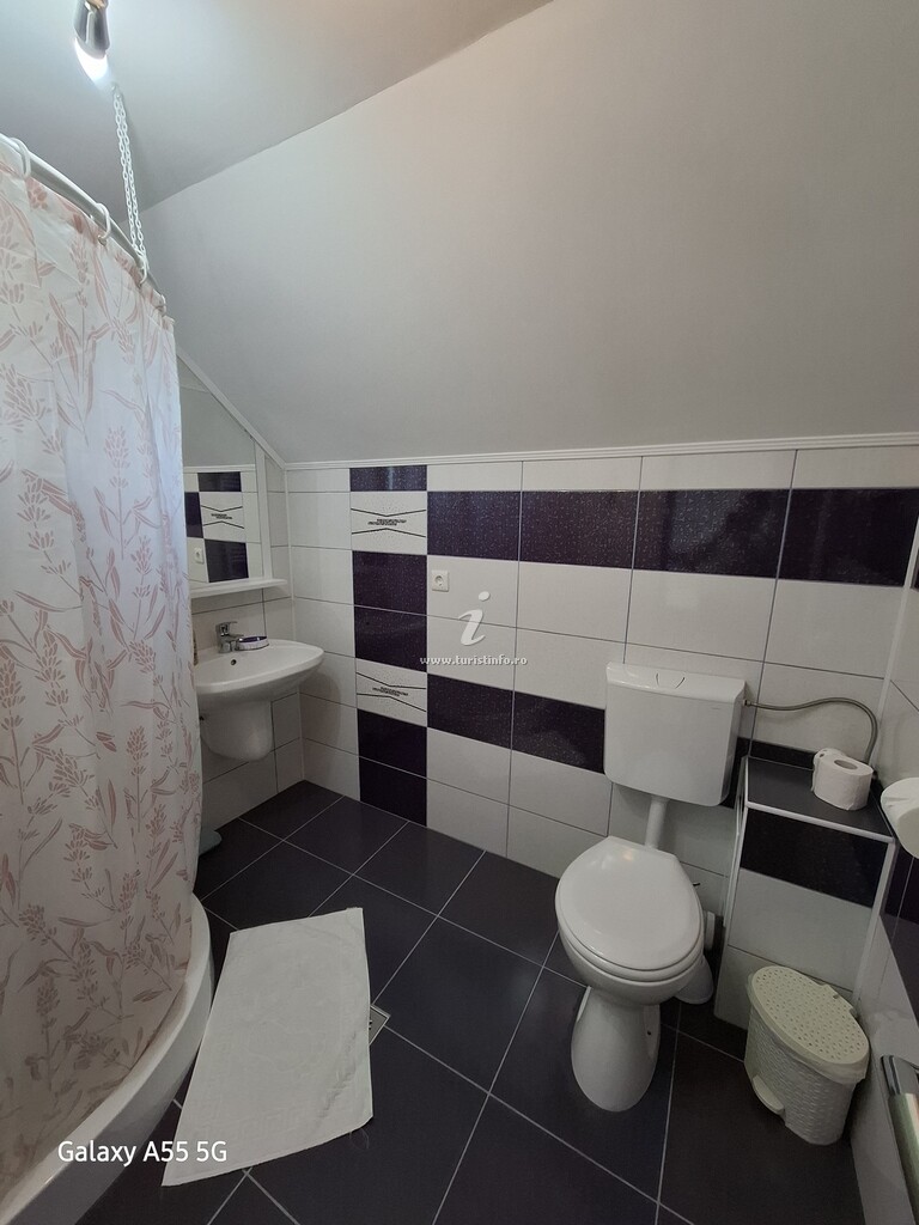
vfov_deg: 106.2
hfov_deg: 89.9
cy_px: 612
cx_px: 460
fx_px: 460
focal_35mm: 13
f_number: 2.2
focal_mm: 1.74
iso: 160
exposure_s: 1/50
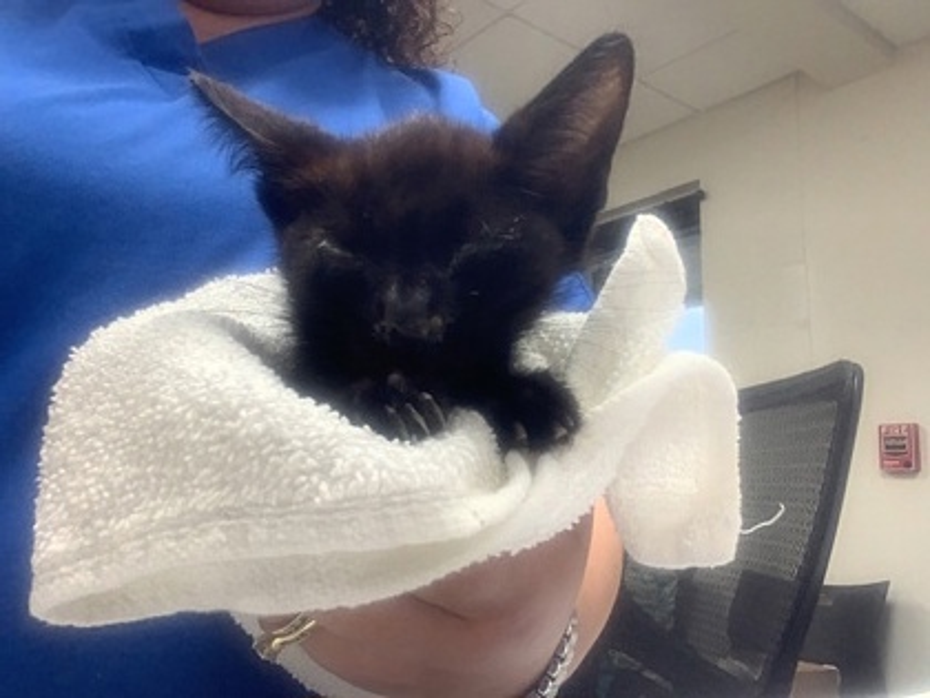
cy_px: 349
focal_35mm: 31
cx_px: 465
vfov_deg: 45.4
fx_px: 833
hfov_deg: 58.4
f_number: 2.4
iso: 160
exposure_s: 1/60
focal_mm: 2.15
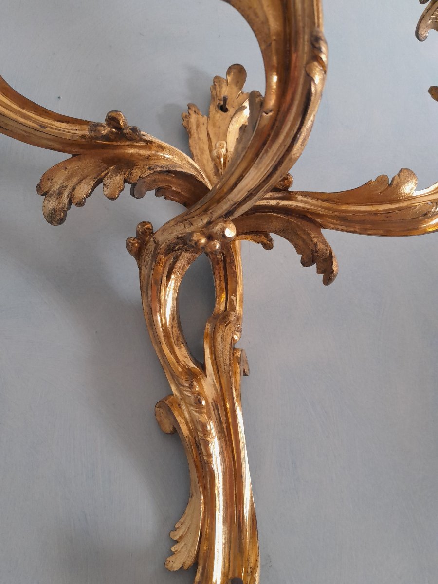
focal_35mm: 26
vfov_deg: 67.3
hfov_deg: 53.1
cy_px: 292
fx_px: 439
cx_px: 219
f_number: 1.8
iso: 200
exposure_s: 1/60
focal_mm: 4
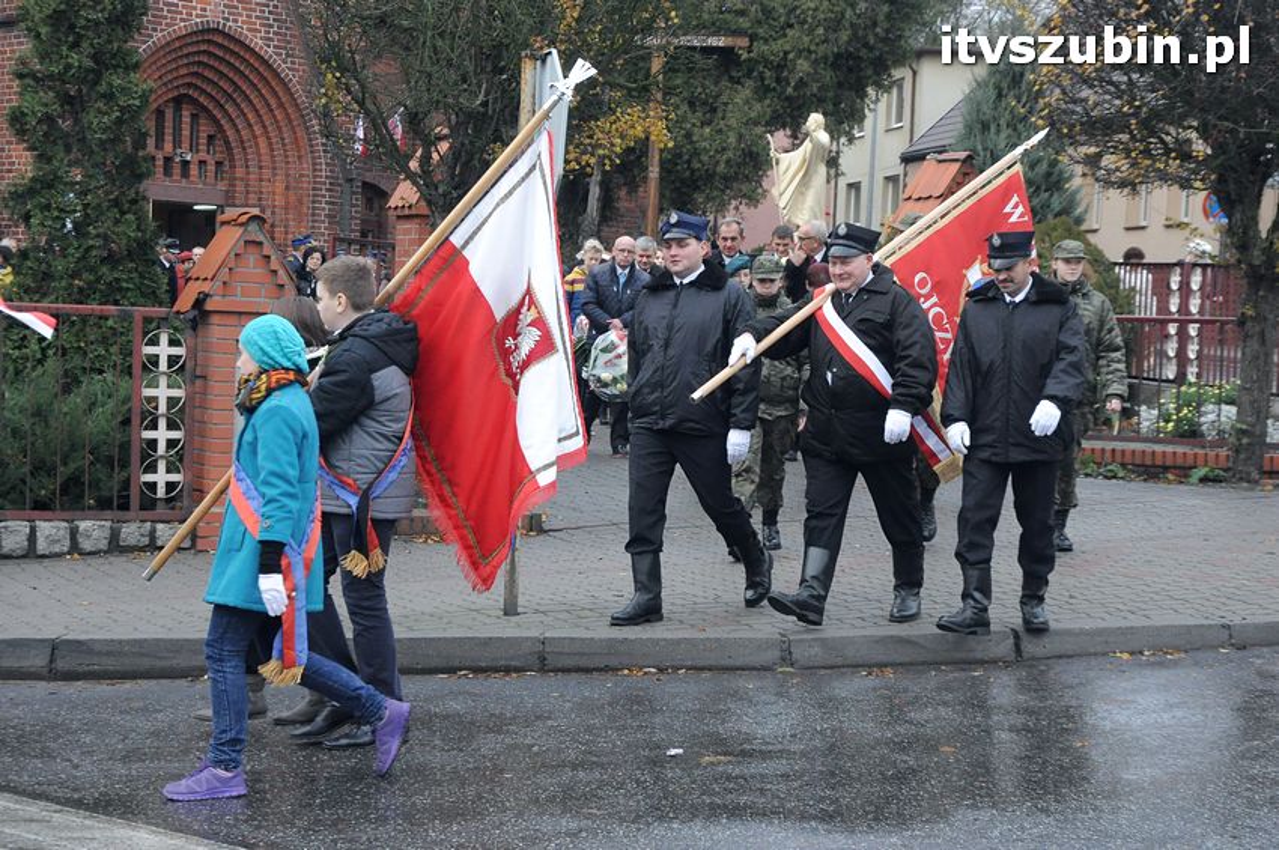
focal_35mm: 72
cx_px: 640
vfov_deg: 18.9
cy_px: 425
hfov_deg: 28.1
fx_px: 2555
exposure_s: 1/250
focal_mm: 48
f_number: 8
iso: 1600
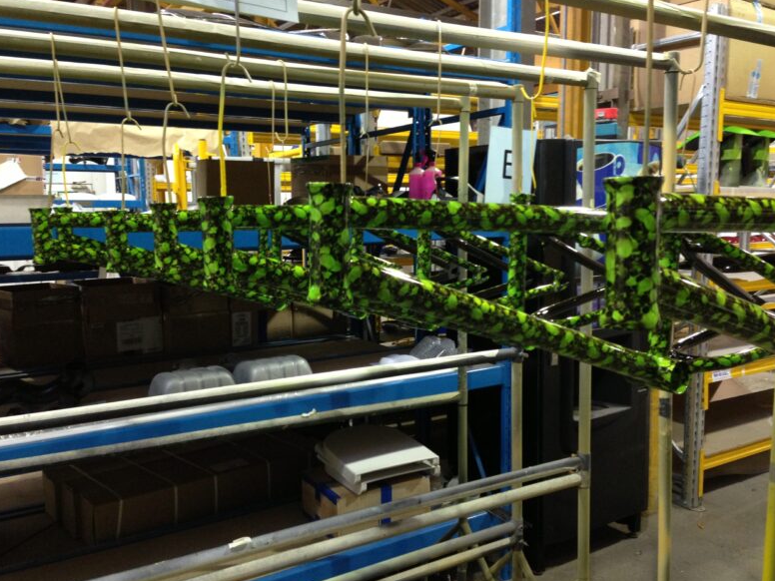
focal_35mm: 34
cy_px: 294
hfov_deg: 54.0
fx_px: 761
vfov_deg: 41.8
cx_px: 393
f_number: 2.4
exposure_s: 1/20
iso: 200
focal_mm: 4.13
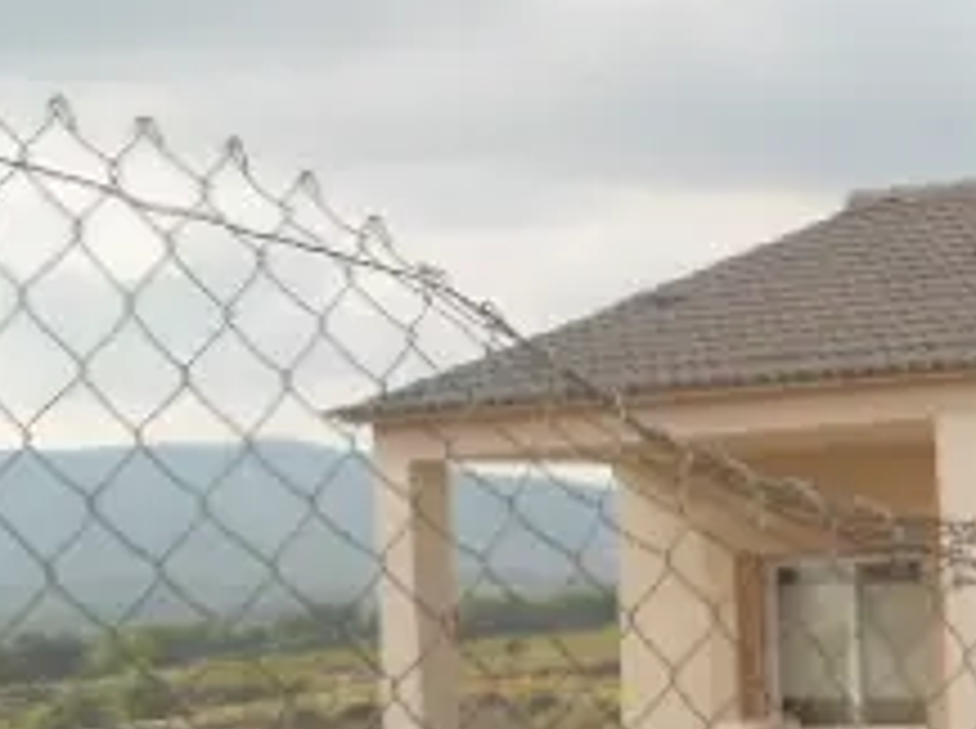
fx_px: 3659
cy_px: 639
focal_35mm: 130
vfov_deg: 11.3
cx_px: 1430
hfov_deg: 14.3
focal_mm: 7.9
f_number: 3.5
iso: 80
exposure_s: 1/500
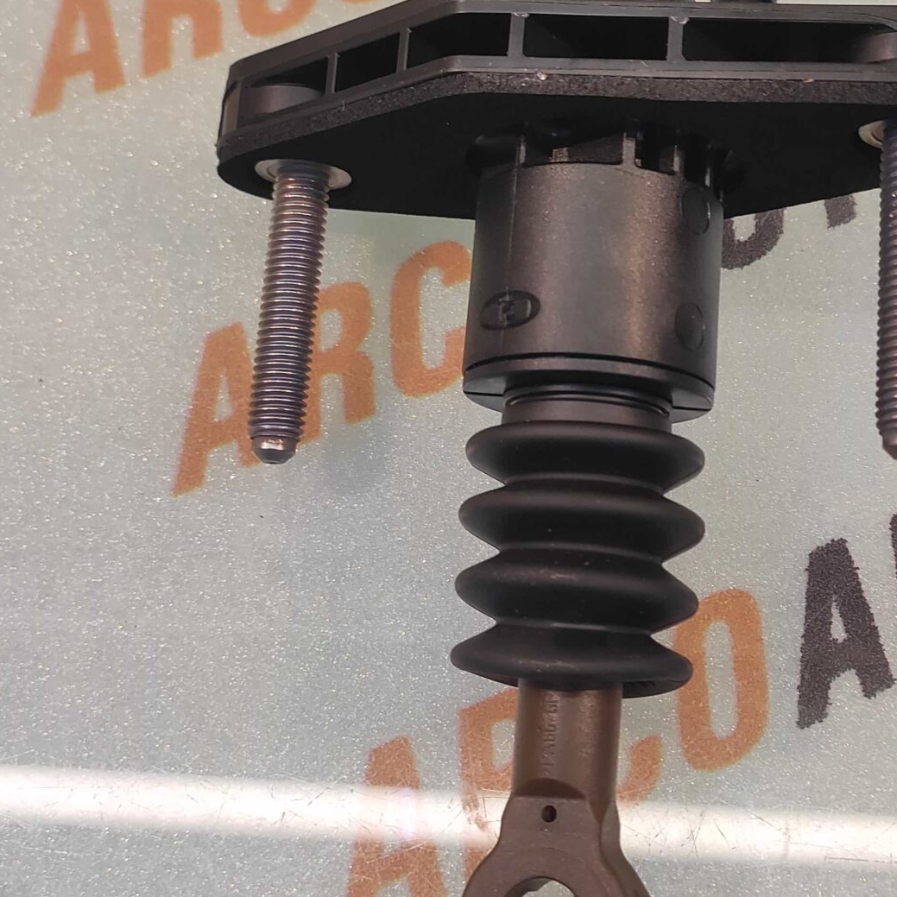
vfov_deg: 44.8
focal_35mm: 37
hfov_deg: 44.2
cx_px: 610
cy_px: 371
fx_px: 1085
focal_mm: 4.74
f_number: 1.79
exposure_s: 1/33
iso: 114
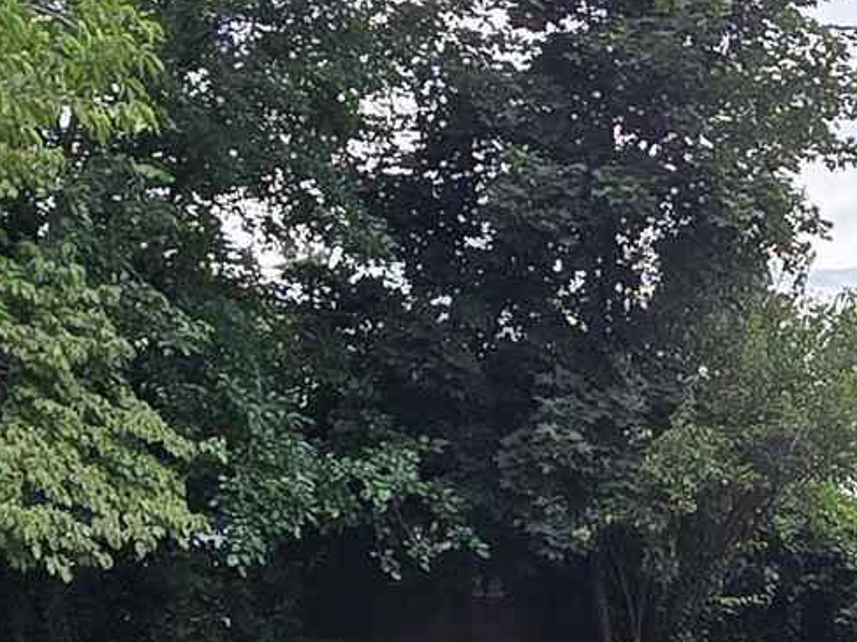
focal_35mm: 82
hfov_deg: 23.6
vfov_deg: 17.1
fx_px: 2030
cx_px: 655
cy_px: 792
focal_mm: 2.2
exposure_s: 1/1563
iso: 50
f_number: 2.2
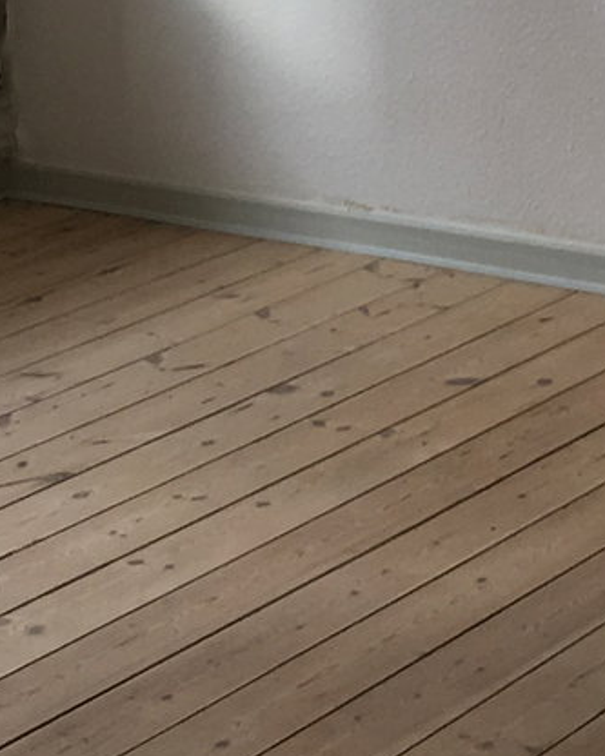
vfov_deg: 13.0
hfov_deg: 10.6
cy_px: -130
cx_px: 456
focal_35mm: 145
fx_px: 3244
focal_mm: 4.15
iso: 32
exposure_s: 1/50
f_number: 2.2
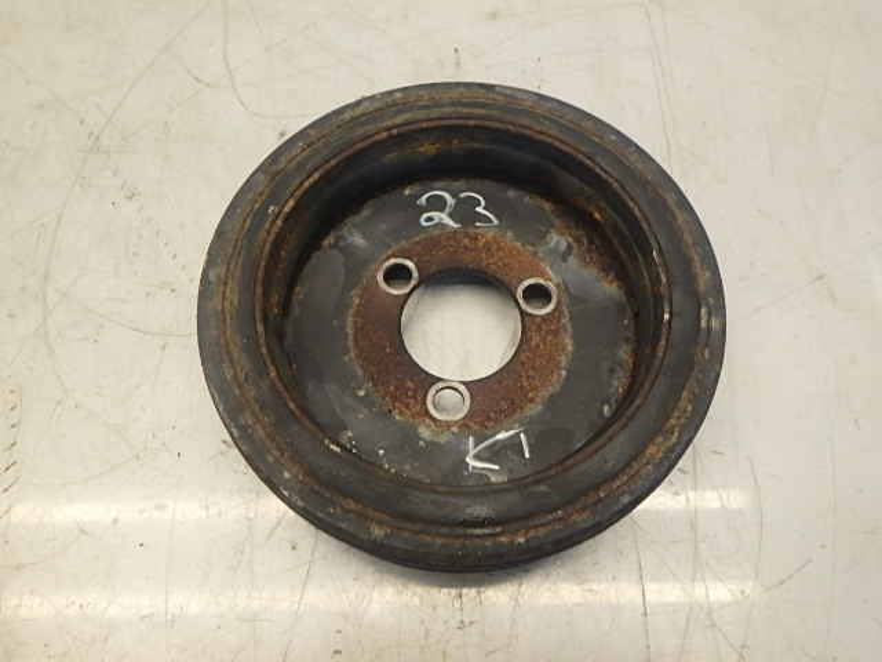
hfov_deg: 61.7
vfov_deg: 48.2
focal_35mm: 29
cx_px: 441
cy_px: 331
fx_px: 739
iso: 250
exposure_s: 1/40
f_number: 4.6
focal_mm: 5.2
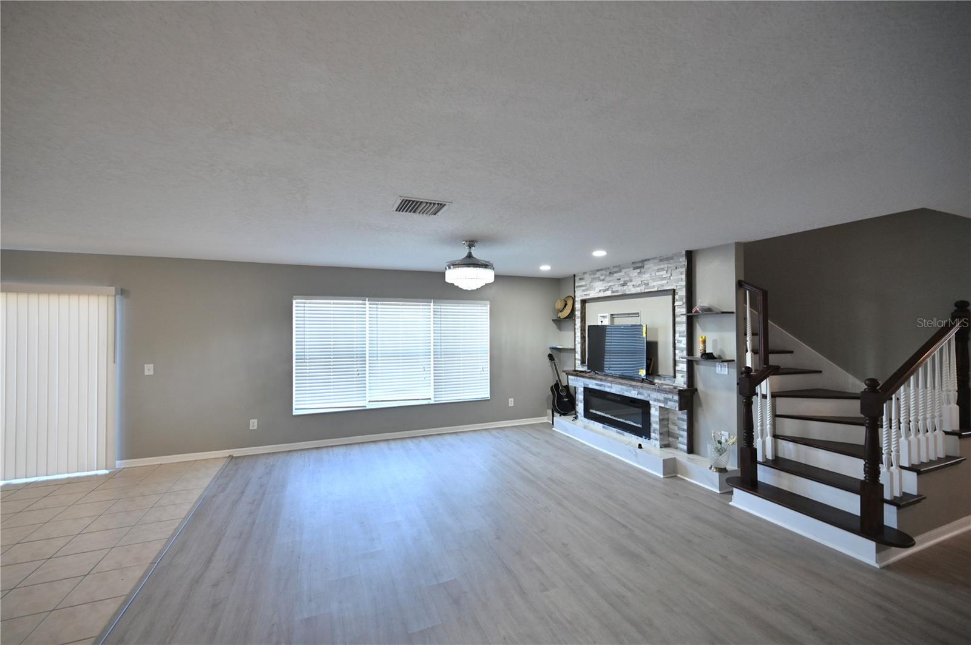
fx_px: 377
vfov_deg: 81.1
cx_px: 486
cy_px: 322
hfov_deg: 104.3
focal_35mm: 14
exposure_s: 1/125
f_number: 4
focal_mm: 14
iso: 560
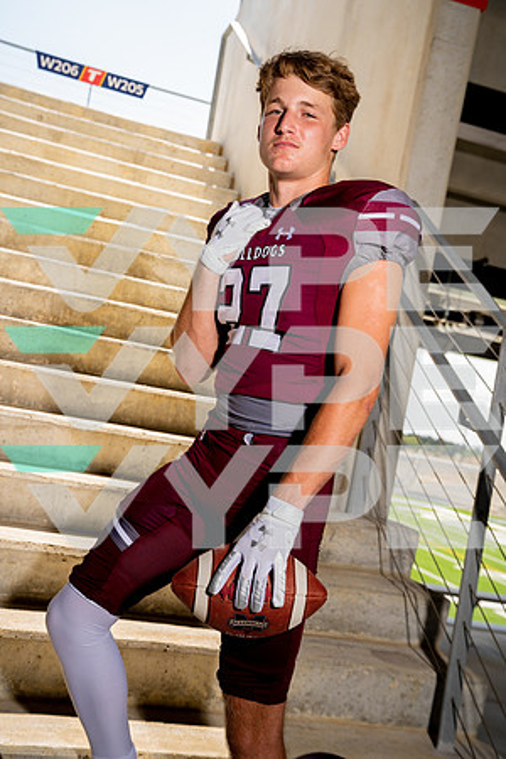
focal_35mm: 44
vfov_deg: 44.5
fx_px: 928
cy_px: 380
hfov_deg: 30.5
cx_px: 253
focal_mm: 44
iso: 100
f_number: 5
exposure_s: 1/250
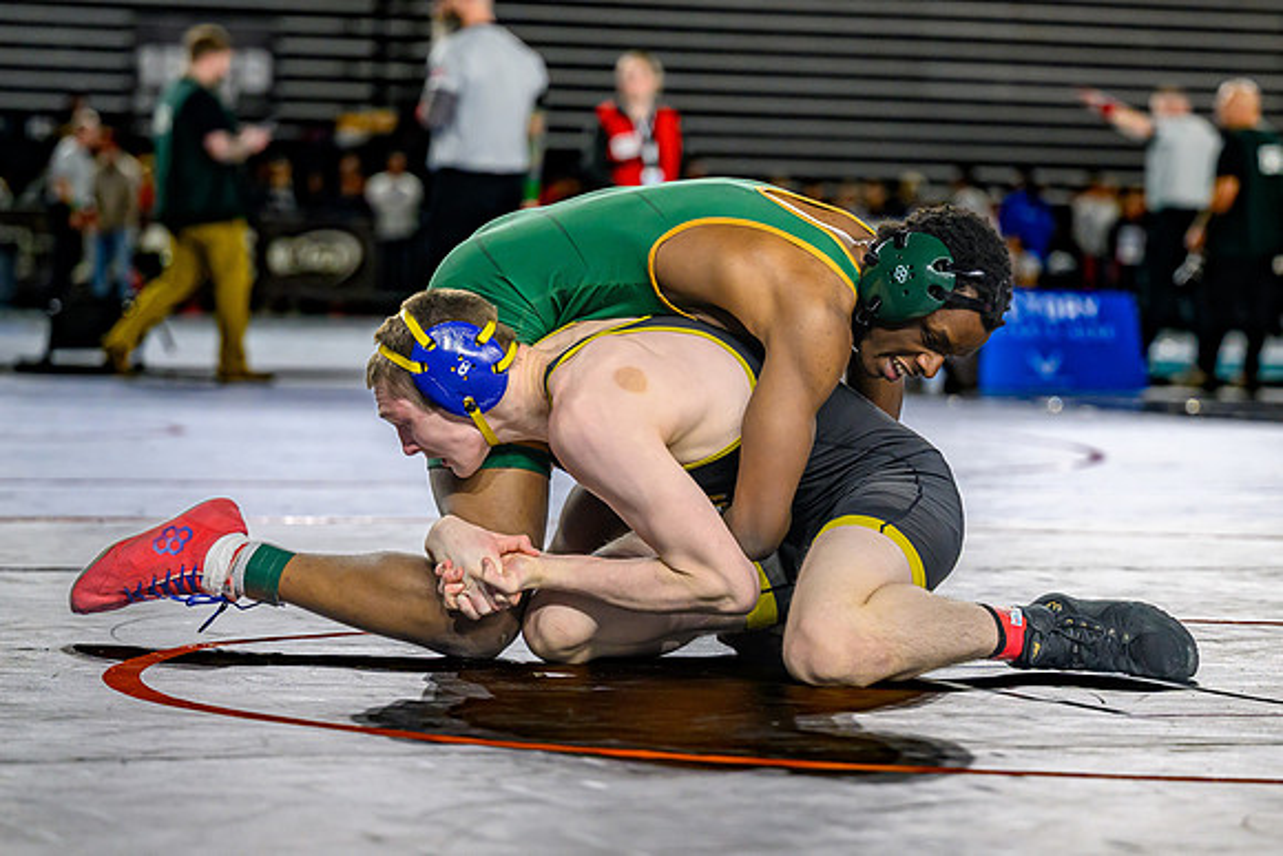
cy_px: 465
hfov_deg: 14.1
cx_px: 708
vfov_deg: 9.4
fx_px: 5204
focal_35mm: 146
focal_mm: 100
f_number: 2.8
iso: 1100
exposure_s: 1/800
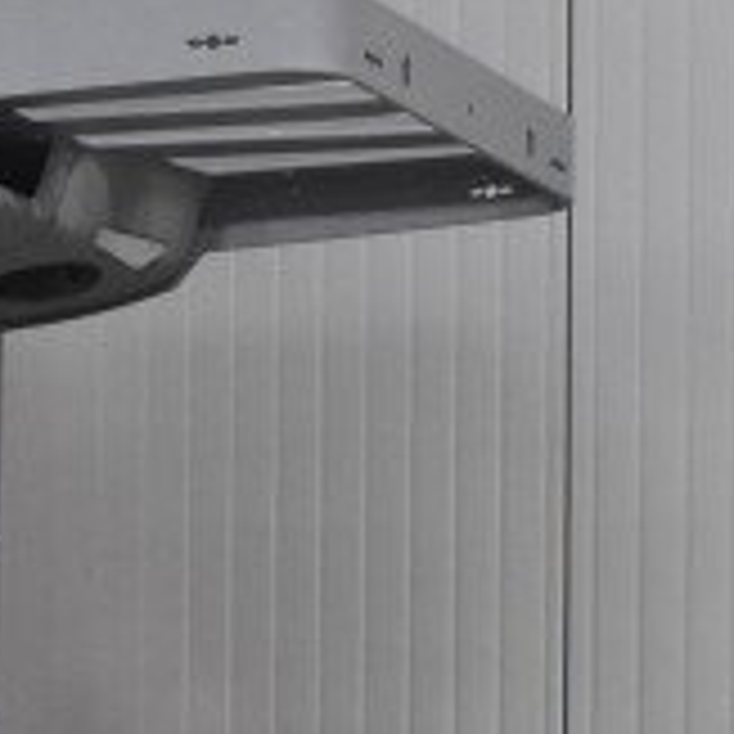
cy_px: 1216
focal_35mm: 225
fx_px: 5398
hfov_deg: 7.7
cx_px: -108
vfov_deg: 7.6
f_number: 5
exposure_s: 1/40
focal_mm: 24
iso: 1250
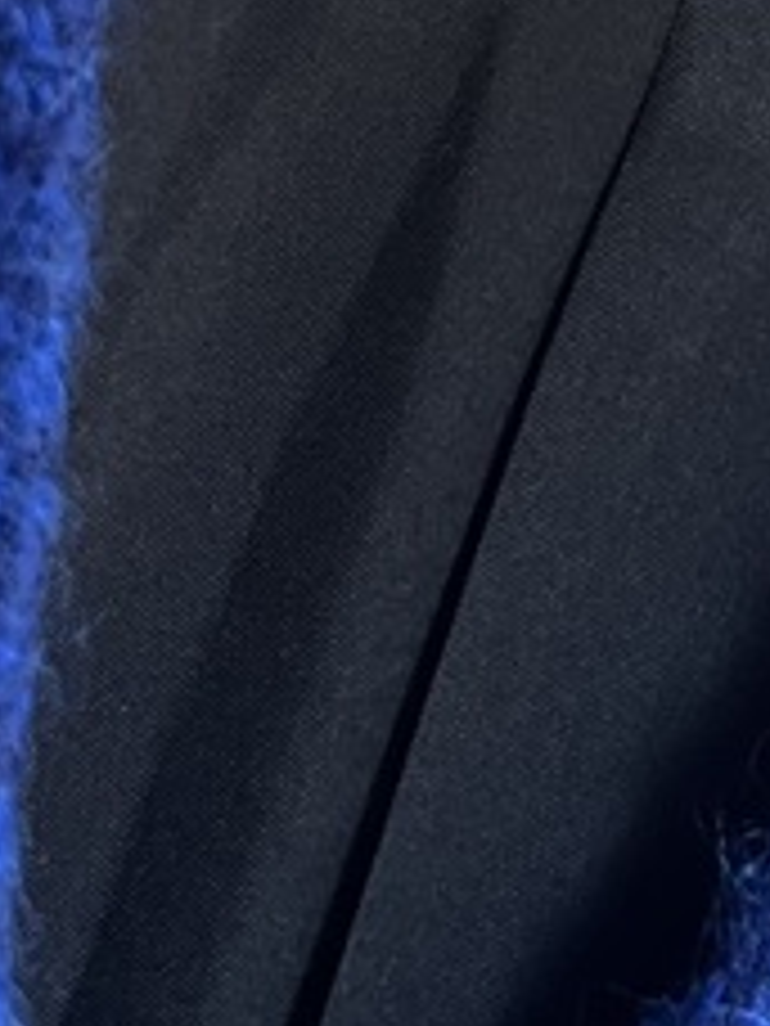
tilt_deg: +12.5
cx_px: 842
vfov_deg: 16.2
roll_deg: -19.0
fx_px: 3470
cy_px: -171
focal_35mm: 117
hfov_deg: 12.5
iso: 250
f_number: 1.5
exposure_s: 1/60
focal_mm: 5.7
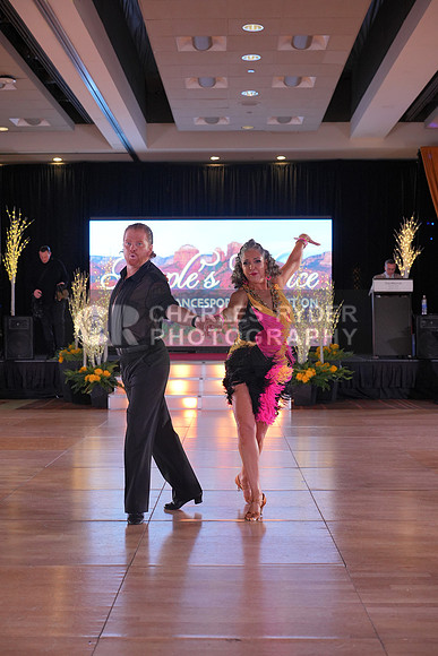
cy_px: 328
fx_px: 912
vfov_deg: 39.6
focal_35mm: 50
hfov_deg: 27.0
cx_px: 219
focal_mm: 50
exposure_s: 1/400
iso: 1600
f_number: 4
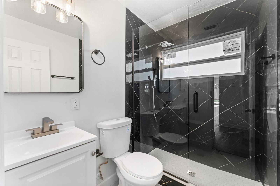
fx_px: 109
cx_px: 140
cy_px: 93
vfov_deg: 81.2
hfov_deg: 104.3
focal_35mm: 14
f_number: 10
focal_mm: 14
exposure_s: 1/30
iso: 2500
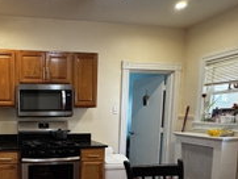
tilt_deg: -7.6
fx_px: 227
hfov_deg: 51.2
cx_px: 41
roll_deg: +0.0
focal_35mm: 33
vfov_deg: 41.3
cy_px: 141
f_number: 2.2
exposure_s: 1/60
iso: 400
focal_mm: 2.22
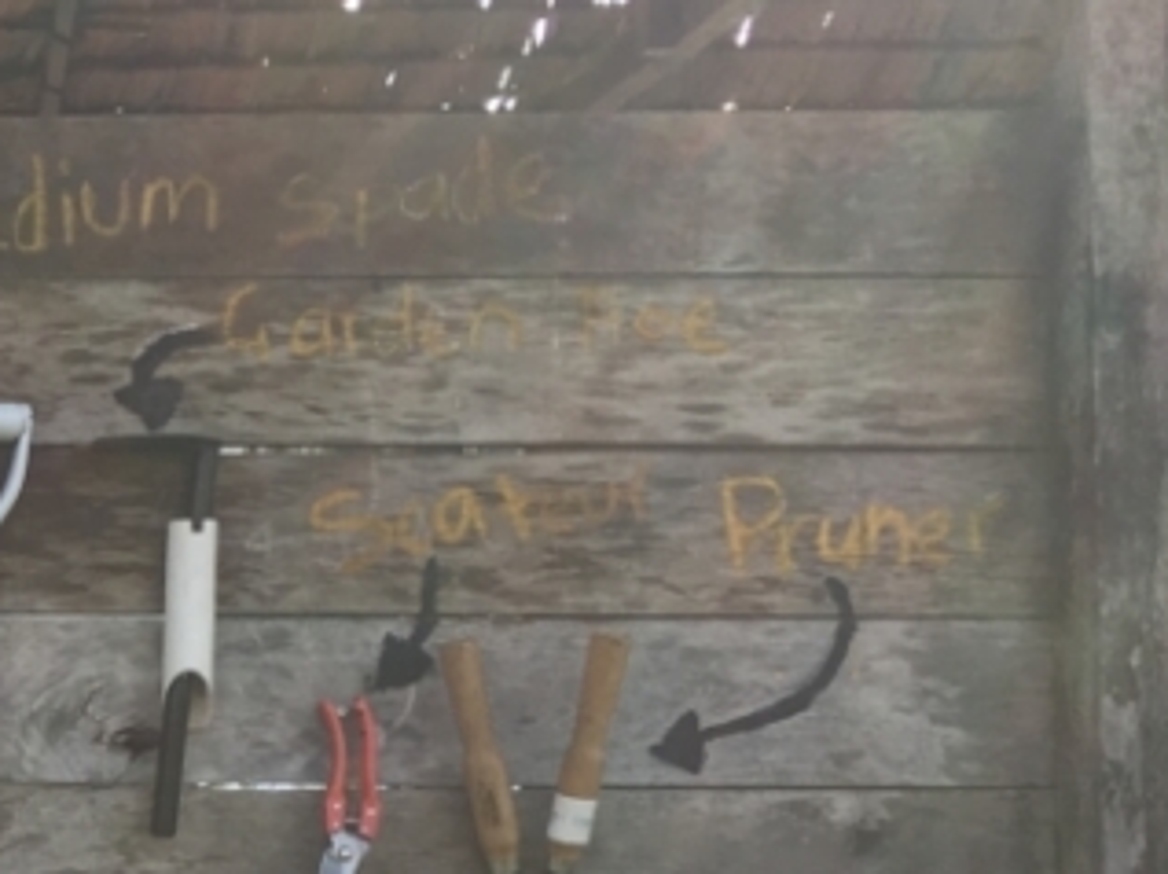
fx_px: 3169
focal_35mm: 94
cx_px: -661
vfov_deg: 15.4
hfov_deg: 18.2
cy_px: 913
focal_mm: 4.15
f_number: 2.2
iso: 25
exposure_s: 1/712
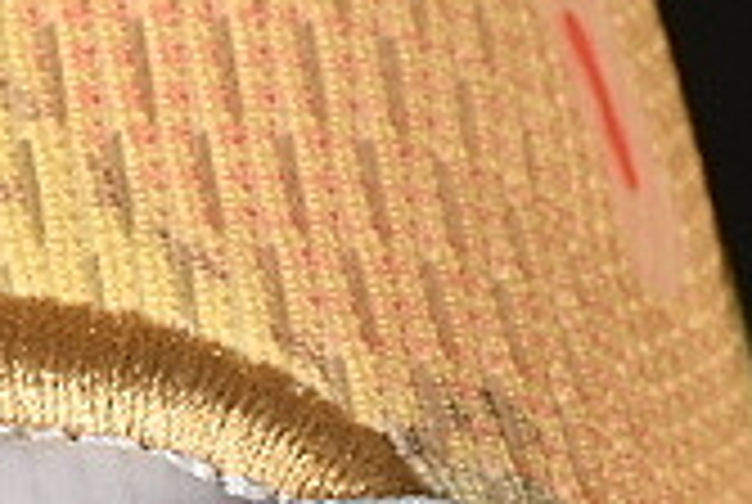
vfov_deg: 2.9
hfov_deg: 4.2
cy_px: 328
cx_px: -162
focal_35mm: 484
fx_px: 10128
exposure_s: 1/80
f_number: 7.1
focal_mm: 50
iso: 160
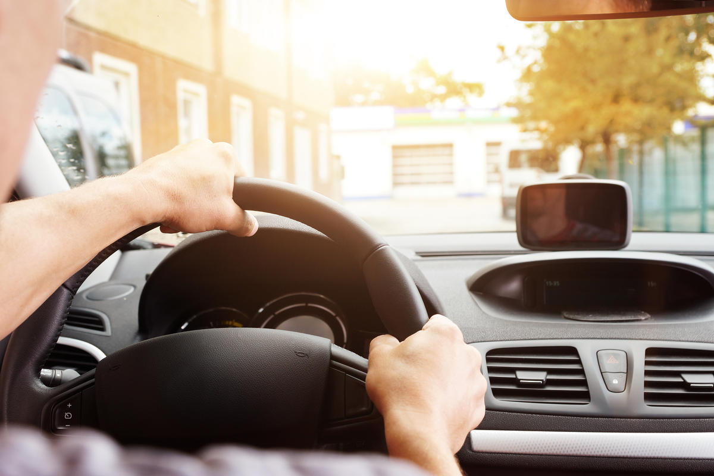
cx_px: 357
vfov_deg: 31.9
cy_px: 238
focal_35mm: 42
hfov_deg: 46.4
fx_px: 833
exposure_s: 1/100
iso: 100
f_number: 4
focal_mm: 28
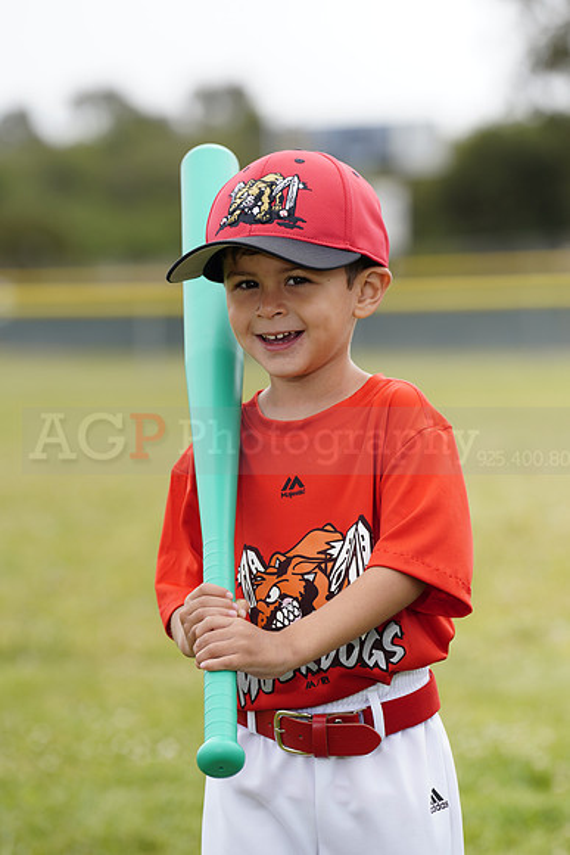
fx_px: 4747
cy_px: 428
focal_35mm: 200
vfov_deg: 10.3
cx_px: 285
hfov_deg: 6.9
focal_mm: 200
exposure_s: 1/250
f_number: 5.6
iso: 100
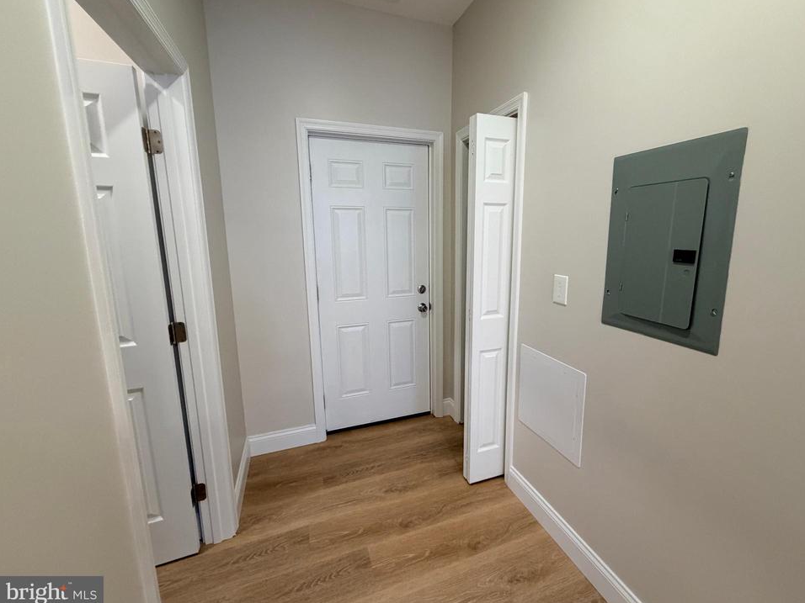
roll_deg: +0.6
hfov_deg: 98.0
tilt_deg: -9.3
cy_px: 288
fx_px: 349
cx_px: 429
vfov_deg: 81.7
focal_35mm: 15
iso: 250
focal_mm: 2.22
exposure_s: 1/121
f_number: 2.2
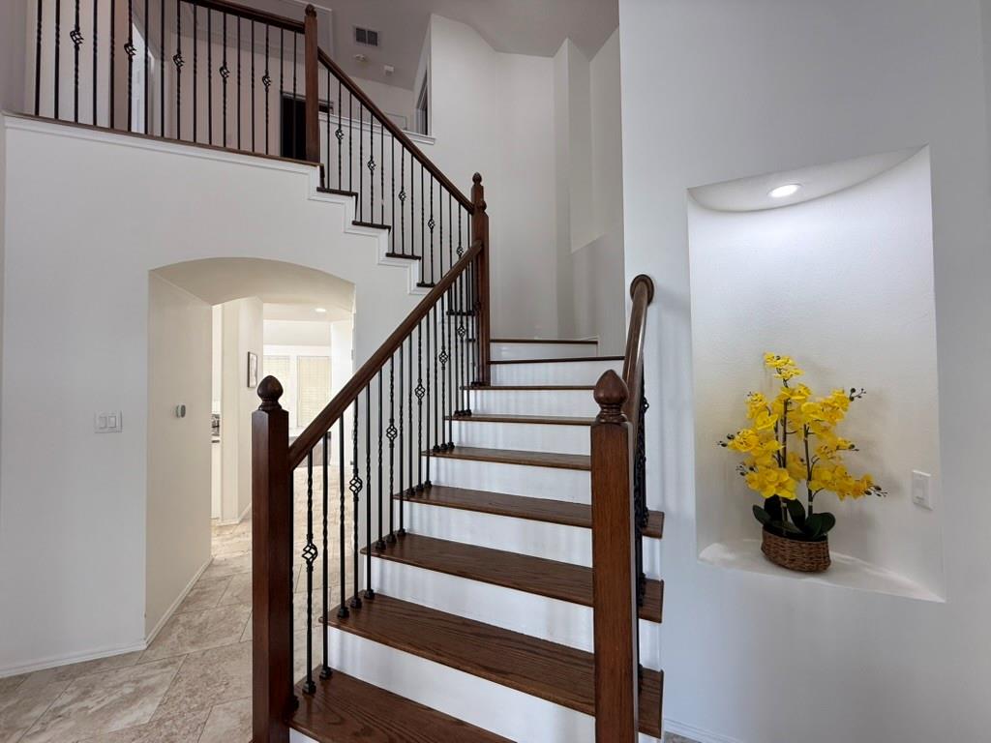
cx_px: 496
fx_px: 401
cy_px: 372
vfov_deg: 85.7
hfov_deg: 102.1
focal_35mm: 14
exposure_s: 1/120
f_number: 2.2
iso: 125
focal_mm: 2.22
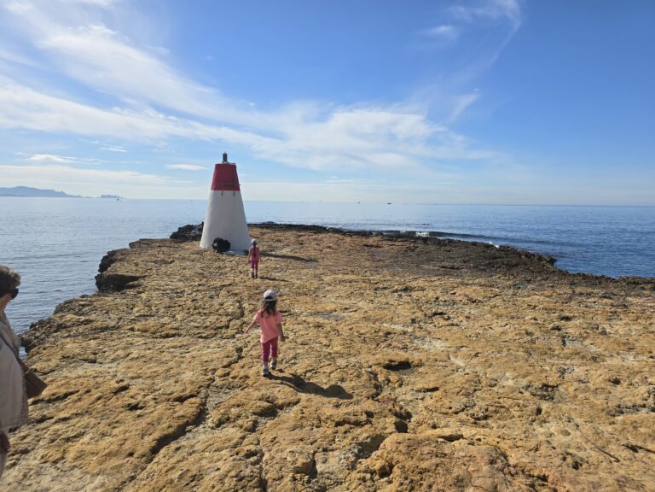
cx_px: 328
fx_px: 435
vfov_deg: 58.9
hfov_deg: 73.9
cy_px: 246
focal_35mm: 23
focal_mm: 6.3
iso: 12
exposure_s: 1/1311
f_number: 1.7
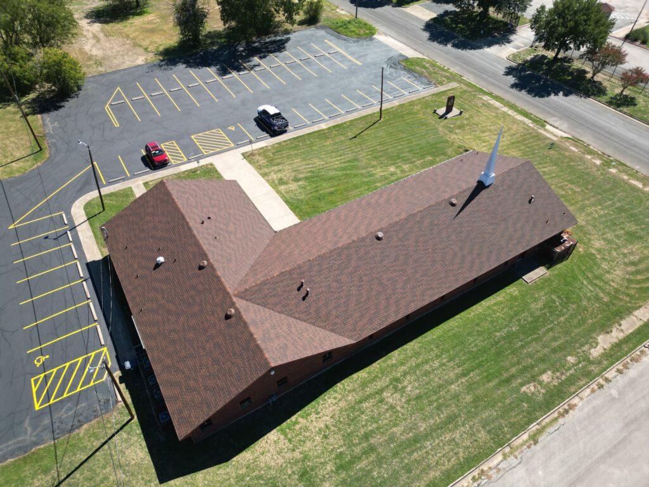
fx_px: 450
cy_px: 244
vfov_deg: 56.8
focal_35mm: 24
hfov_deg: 71.6
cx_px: 324
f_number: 1.7
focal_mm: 6.72
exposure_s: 1/1500
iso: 100
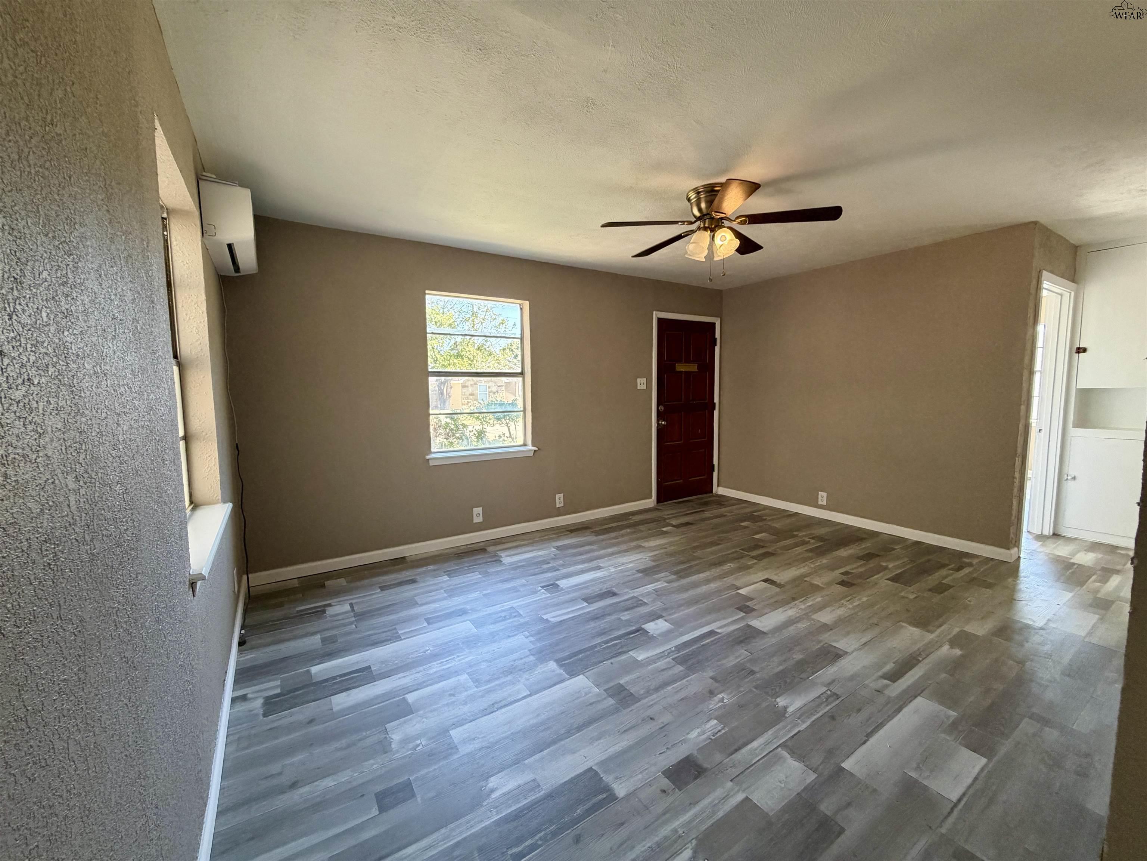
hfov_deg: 102.1
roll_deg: +1.2
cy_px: 430
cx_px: 574
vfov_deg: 85.7
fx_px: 464
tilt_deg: -5.7
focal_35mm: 14
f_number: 2.2
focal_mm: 2.22
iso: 320
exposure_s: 1/120
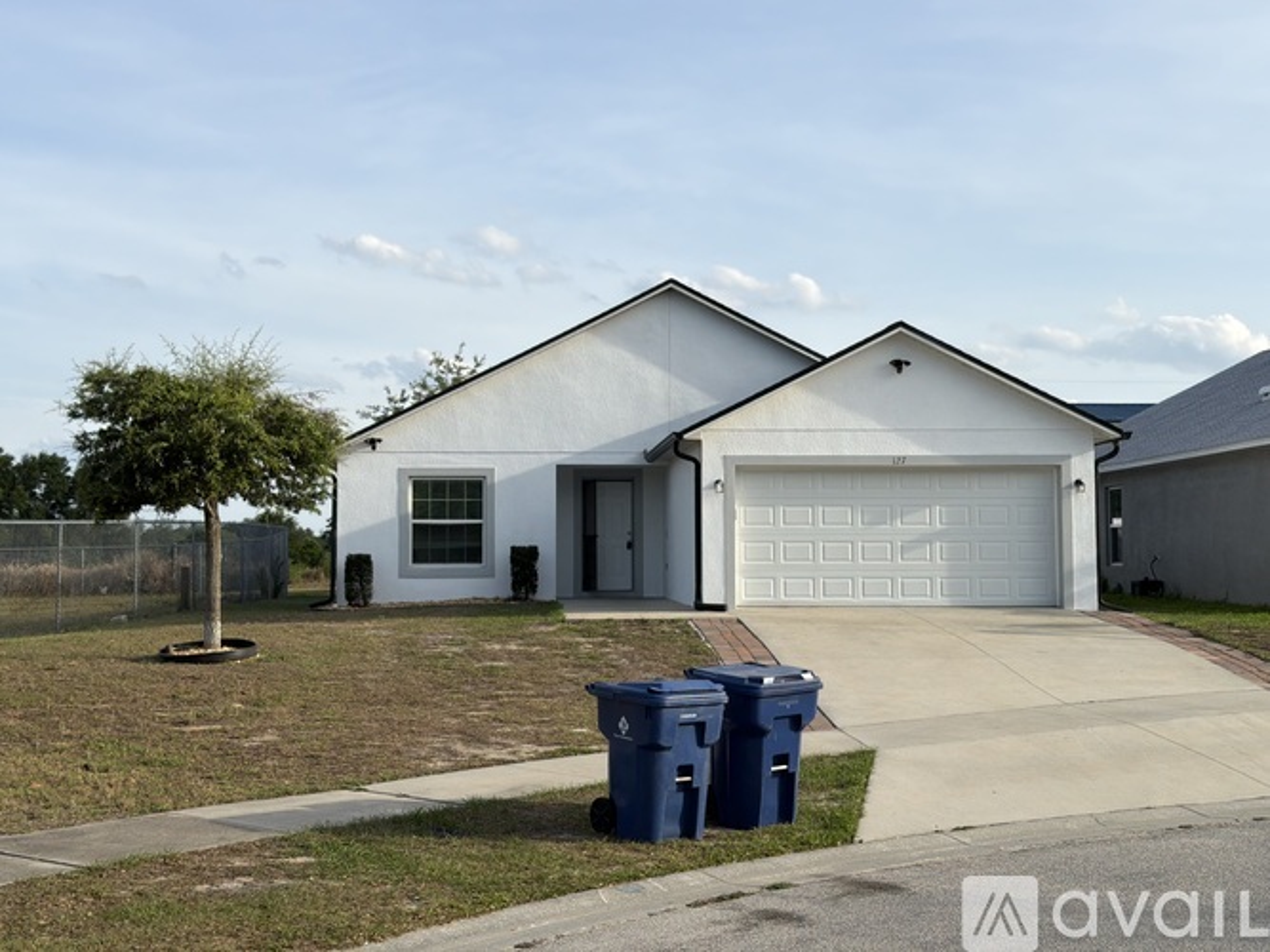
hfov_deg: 39.7
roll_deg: +0.5
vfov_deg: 30.3
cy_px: 476
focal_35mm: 48
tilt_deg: +2.7
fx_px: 1761
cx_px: 635
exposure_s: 1/3096
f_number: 1.78
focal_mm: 6.76
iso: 64
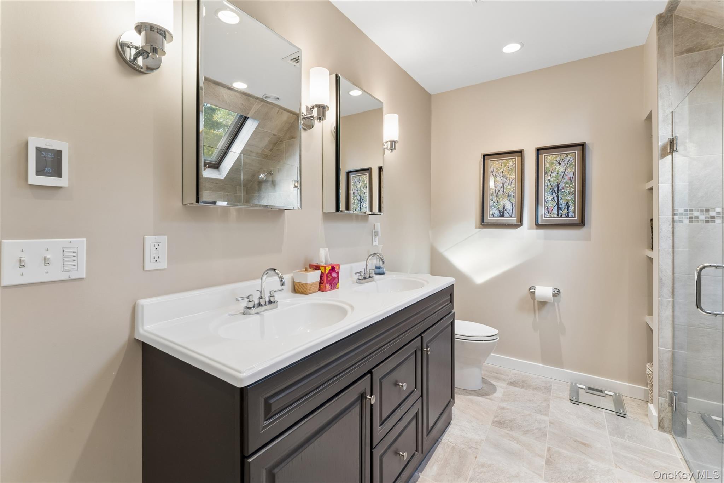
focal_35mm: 15
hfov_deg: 99.7
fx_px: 306
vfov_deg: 76.6
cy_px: 242
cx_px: 362
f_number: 13
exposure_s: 1/8
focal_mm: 15.2
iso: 400
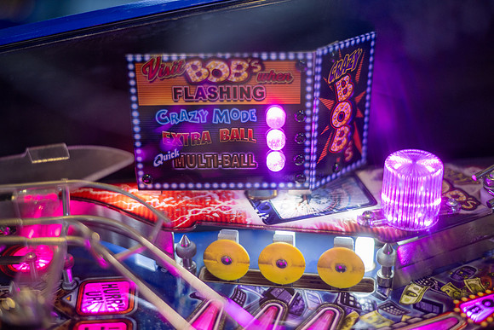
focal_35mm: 50
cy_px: 165
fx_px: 686
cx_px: 247
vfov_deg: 27.0
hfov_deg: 39.6
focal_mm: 50
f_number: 1.8
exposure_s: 1/100
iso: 400
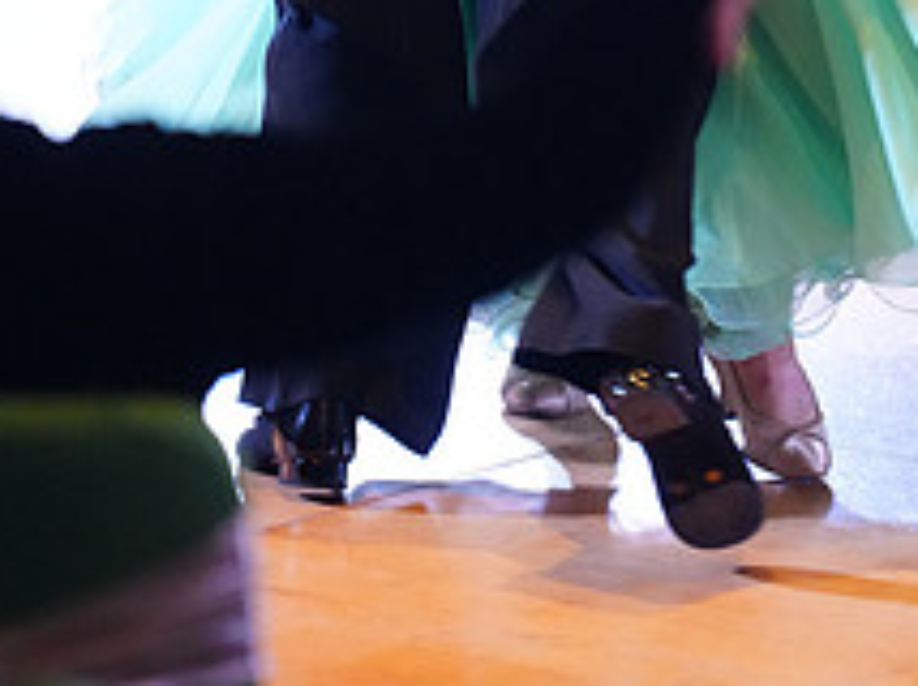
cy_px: -249
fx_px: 12450
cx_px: 594
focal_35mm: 470
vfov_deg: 3.2
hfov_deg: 4.2
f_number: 2.8
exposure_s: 1/400
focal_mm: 180
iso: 5000
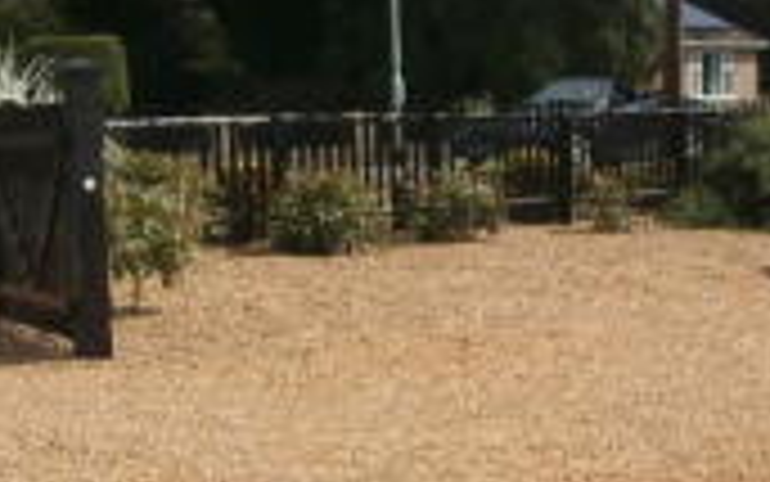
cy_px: 318
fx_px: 1973
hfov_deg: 21.7
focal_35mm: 94
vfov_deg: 13.9
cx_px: 646
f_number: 8
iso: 80
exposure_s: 1/320
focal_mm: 4.7
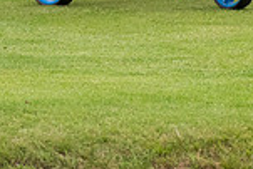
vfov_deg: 0.5
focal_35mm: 2882
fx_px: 20273
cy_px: -143
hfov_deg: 0.7
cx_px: 55
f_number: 6.3
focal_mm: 500
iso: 1250
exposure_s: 1/1600
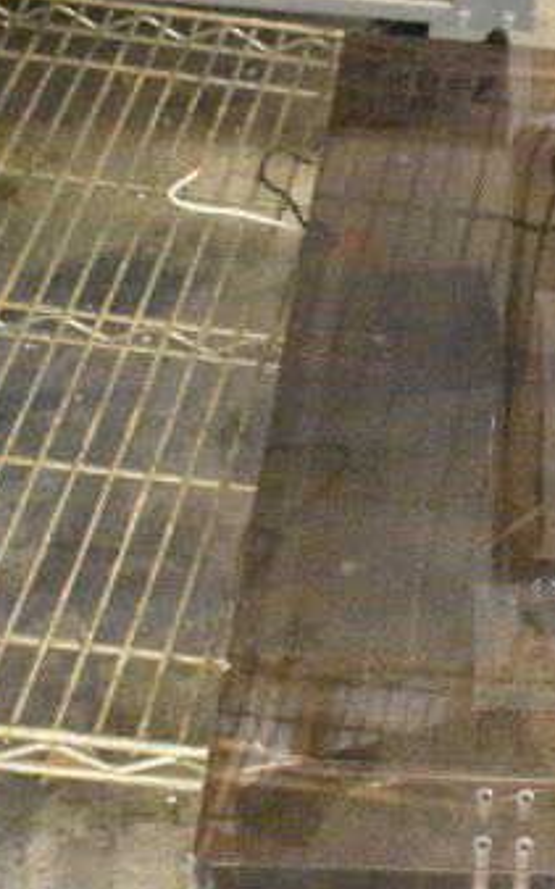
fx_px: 1669
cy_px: 501
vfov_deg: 29.8
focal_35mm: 69
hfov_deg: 17.4
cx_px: 768
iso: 25600
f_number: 4
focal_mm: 25
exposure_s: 1/40
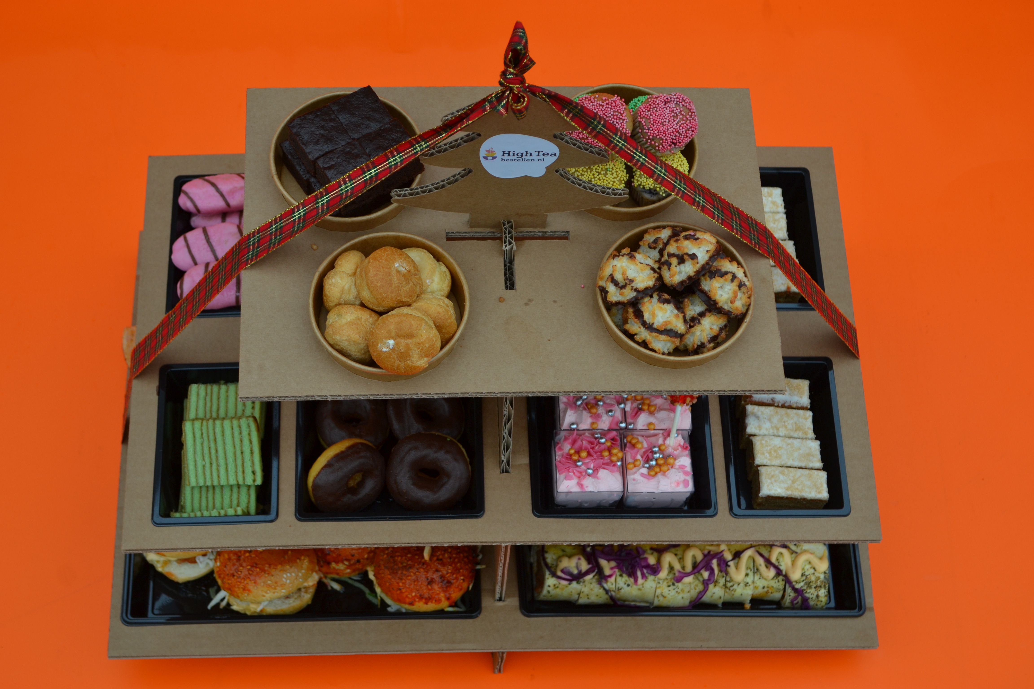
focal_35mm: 60
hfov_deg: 33.4
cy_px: 344
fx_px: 1723
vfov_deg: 22.6
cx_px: 517
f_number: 5.6
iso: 140
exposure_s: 1/125
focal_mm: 40
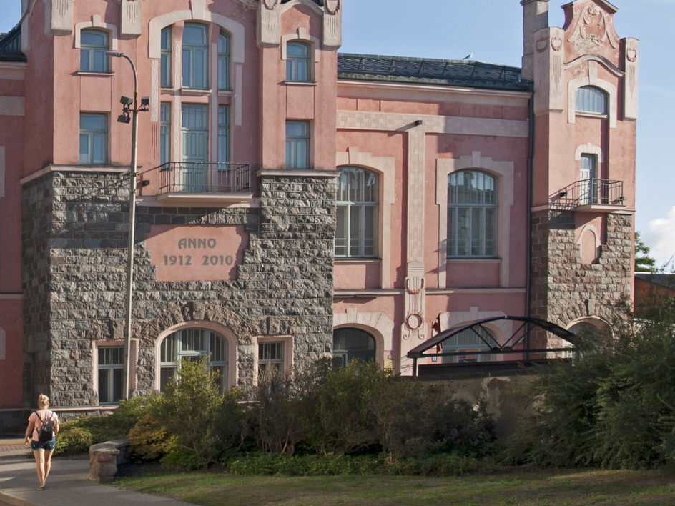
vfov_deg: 23.7
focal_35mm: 61
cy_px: 114
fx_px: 1189
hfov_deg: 30.2
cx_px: 58
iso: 100
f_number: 8
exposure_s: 1/160
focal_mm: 15
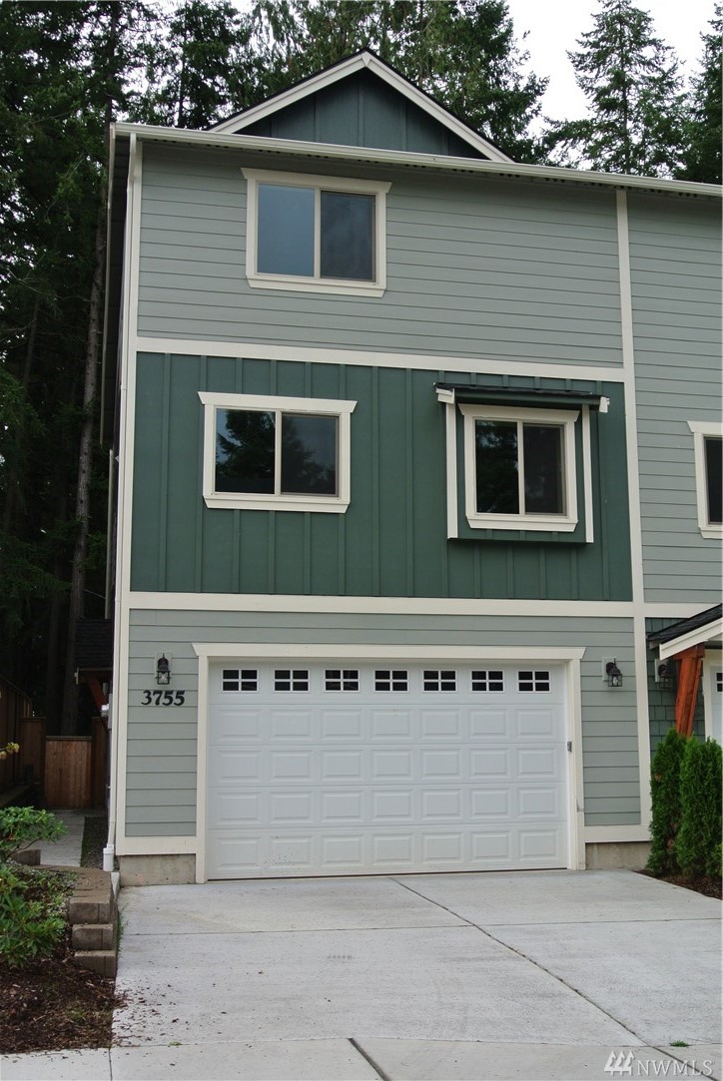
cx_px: 362
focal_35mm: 42
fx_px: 1263
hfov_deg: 32.0
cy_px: 540
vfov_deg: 46.4
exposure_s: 1/400
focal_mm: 15.7
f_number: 4.2
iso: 100
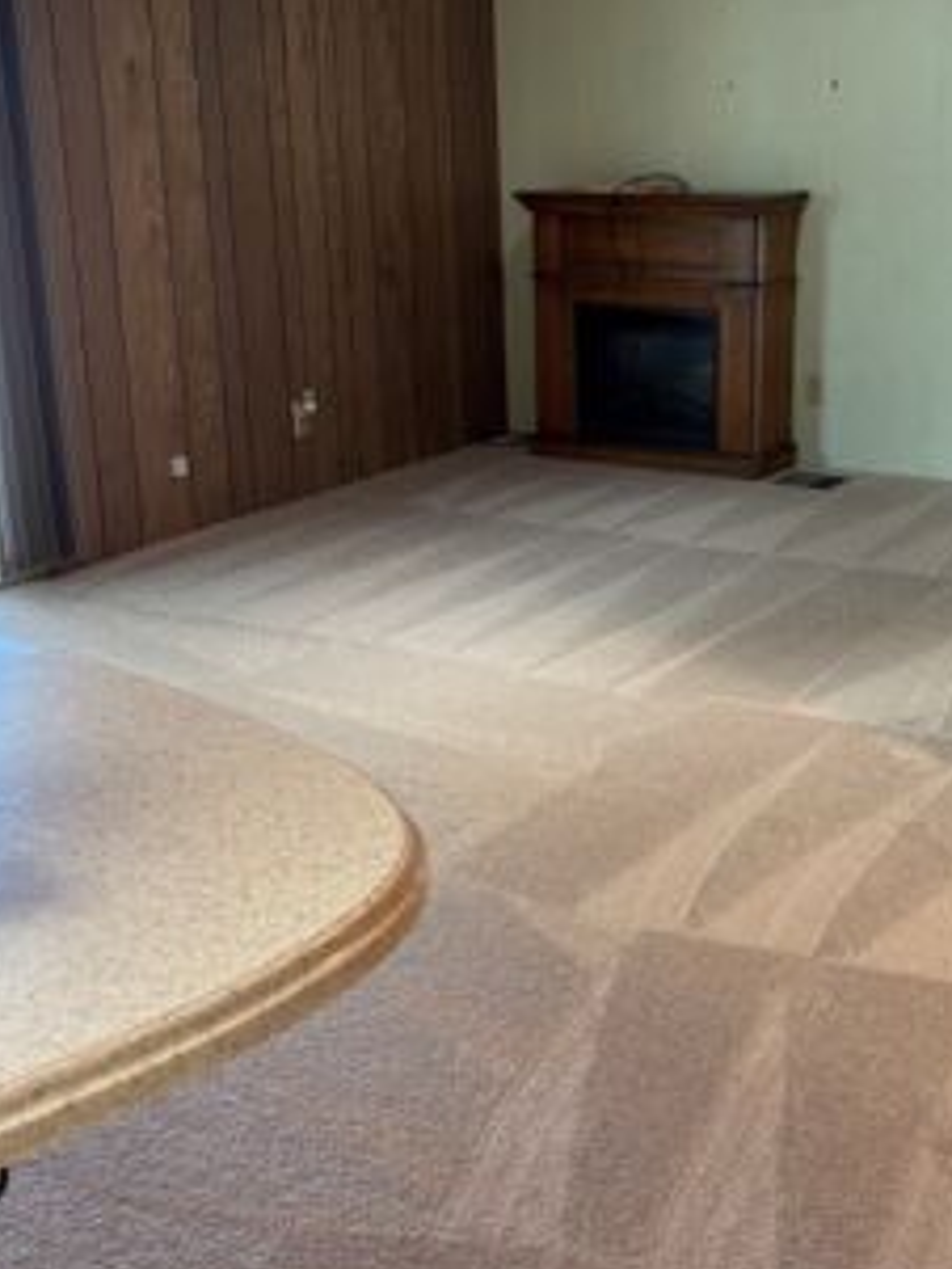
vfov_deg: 41.2
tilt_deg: -16.6
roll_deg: -0.1
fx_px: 1686
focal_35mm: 46
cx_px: 607
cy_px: 563
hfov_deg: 31.4
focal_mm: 5.96
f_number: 1.6
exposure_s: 1/60
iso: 250
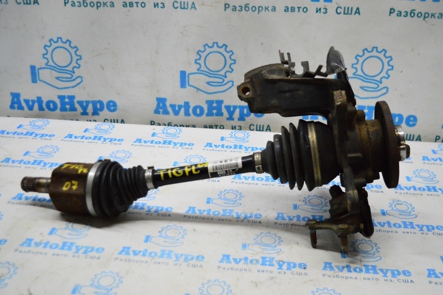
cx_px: 222
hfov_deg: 45.0
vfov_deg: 30.8
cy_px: 148
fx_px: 535
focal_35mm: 44
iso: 6400
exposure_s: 1/800
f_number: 4.2
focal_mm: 29
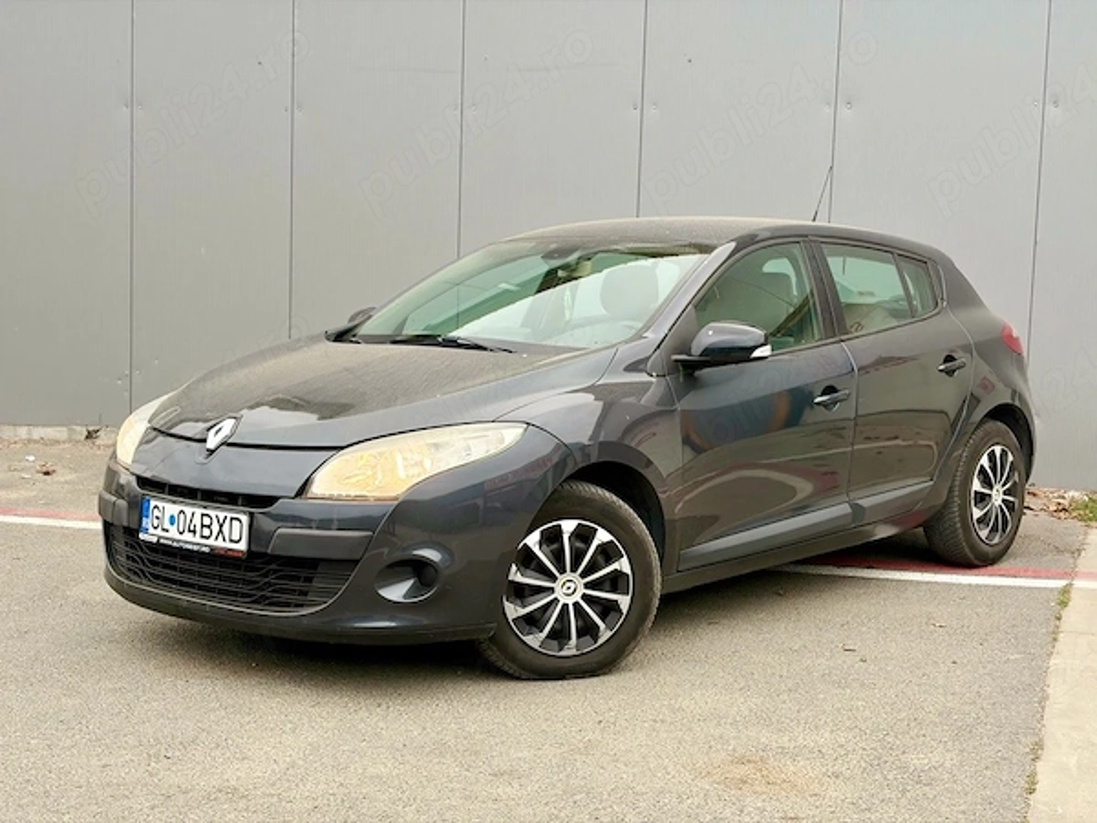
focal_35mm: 52
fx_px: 1648
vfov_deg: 28.0
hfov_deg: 36.8
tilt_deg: -5.3
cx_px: 548
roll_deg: -1.1
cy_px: 412
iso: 32
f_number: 1.6
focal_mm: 5.96
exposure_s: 1/121
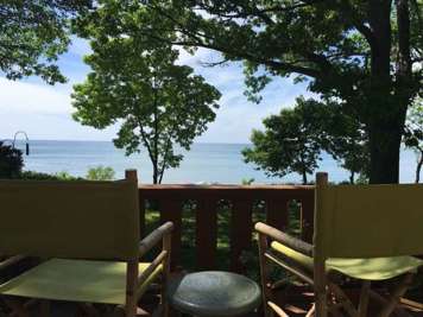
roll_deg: -0.7
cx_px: 212
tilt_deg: -1.1
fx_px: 354
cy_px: 158
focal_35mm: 29
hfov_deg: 61.7
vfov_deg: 48.2
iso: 25
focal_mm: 4.15
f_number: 2.2
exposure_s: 1/1876
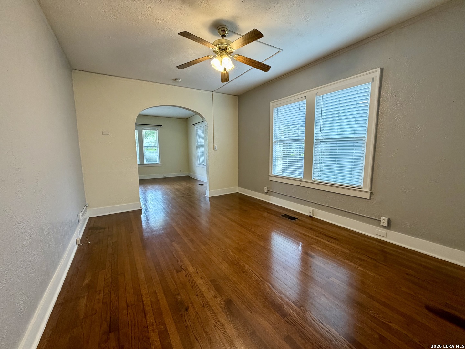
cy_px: 174
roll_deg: +0.8
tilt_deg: -7.7
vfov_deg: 85.7
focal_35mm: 14
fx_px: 188
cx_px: 232
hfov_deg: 102.1
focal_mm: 2.22
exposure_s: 1/60
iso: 320
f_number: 2.2
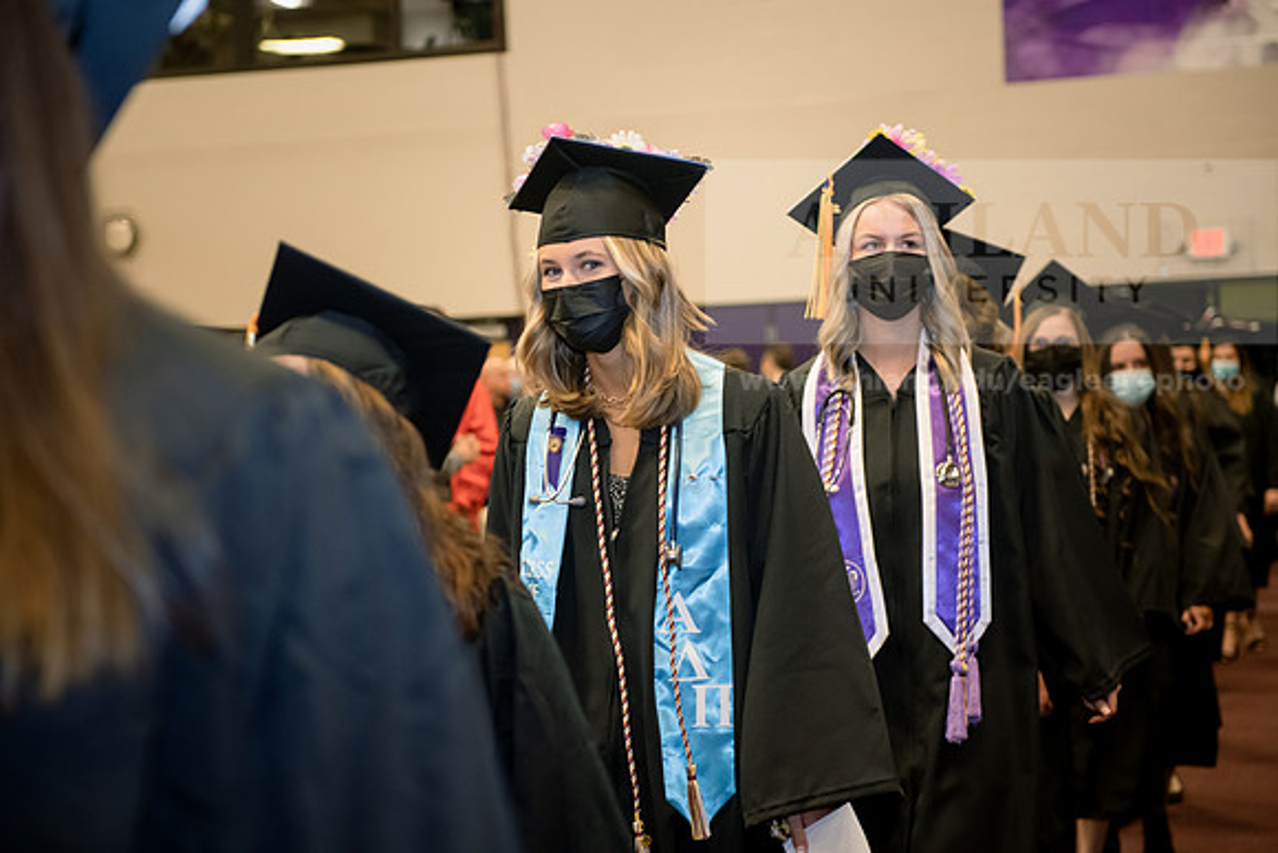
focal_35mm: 70
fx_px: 2485
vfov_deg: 19.5
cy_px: 426
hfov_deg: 28.8
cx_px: 639
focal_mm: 70
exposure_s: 1/200
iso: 1600
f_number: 3.5
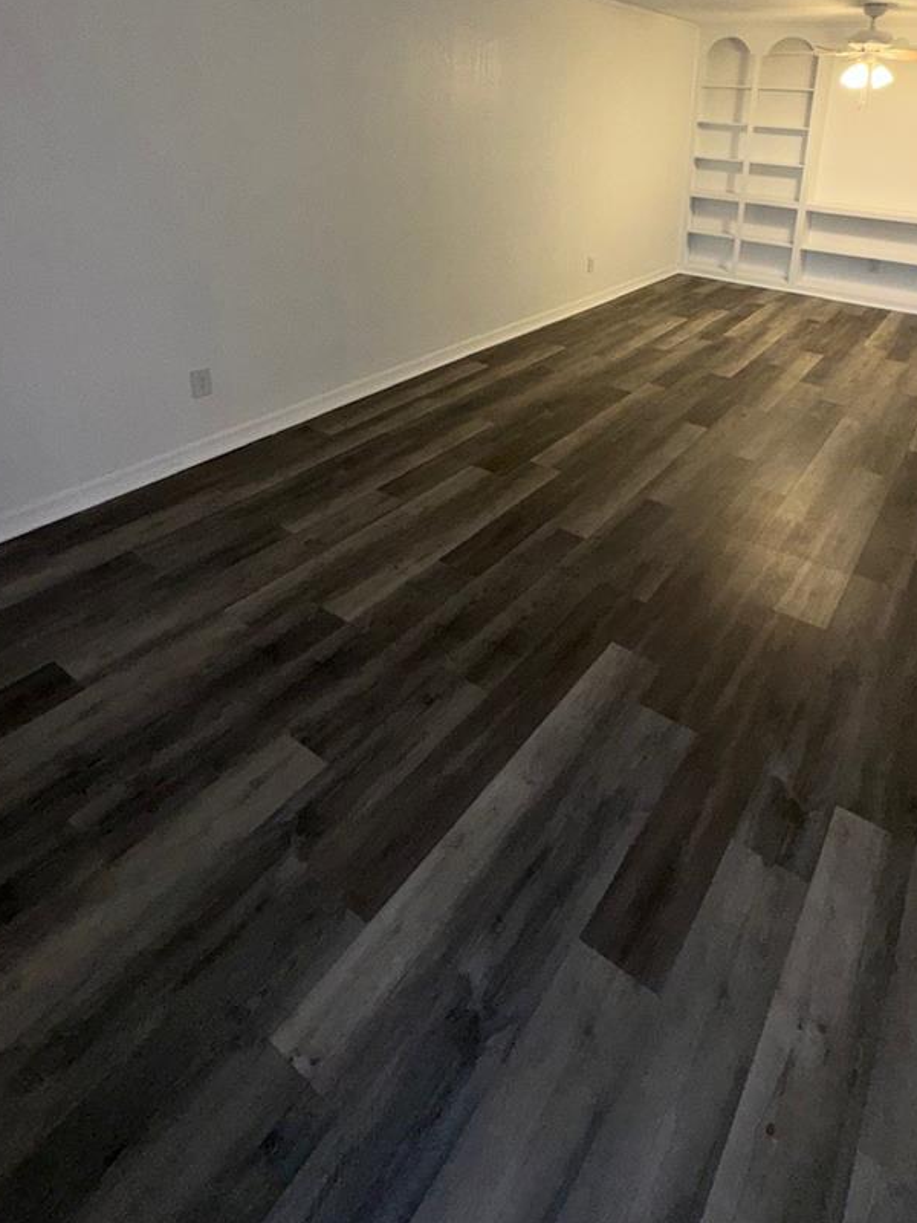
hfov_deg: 62.6
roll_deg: -2.1
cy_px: 345
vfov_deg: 74.8
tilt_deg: -18.0
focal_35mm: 21
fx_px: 742
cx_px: 570
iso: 100
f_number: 2.2
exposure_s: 1/60
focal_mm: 2.22
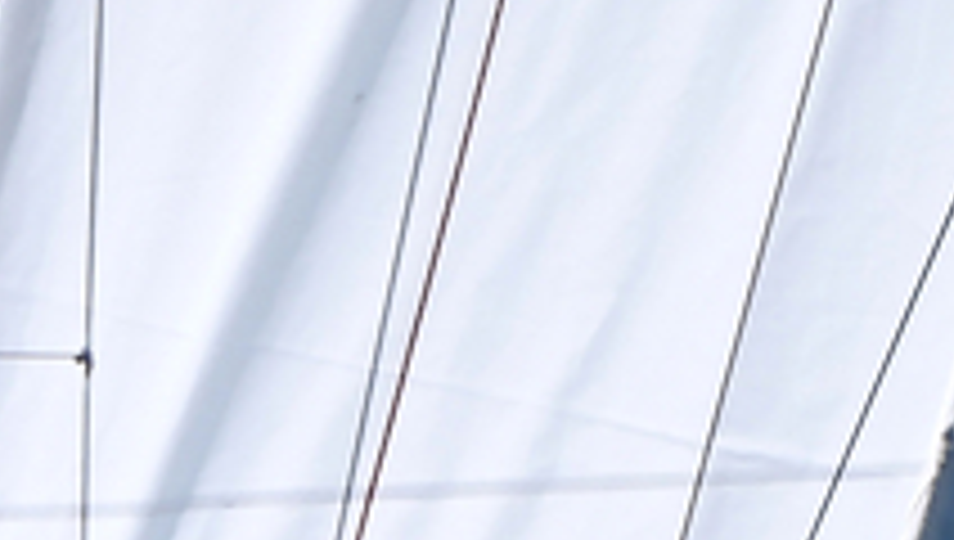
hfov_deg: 1.2
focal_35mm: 1833
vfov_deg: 0.7
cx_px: -1098
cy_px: 1447
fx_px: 46438
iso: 100
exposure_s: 1/1600
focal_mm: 300
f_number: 5.6
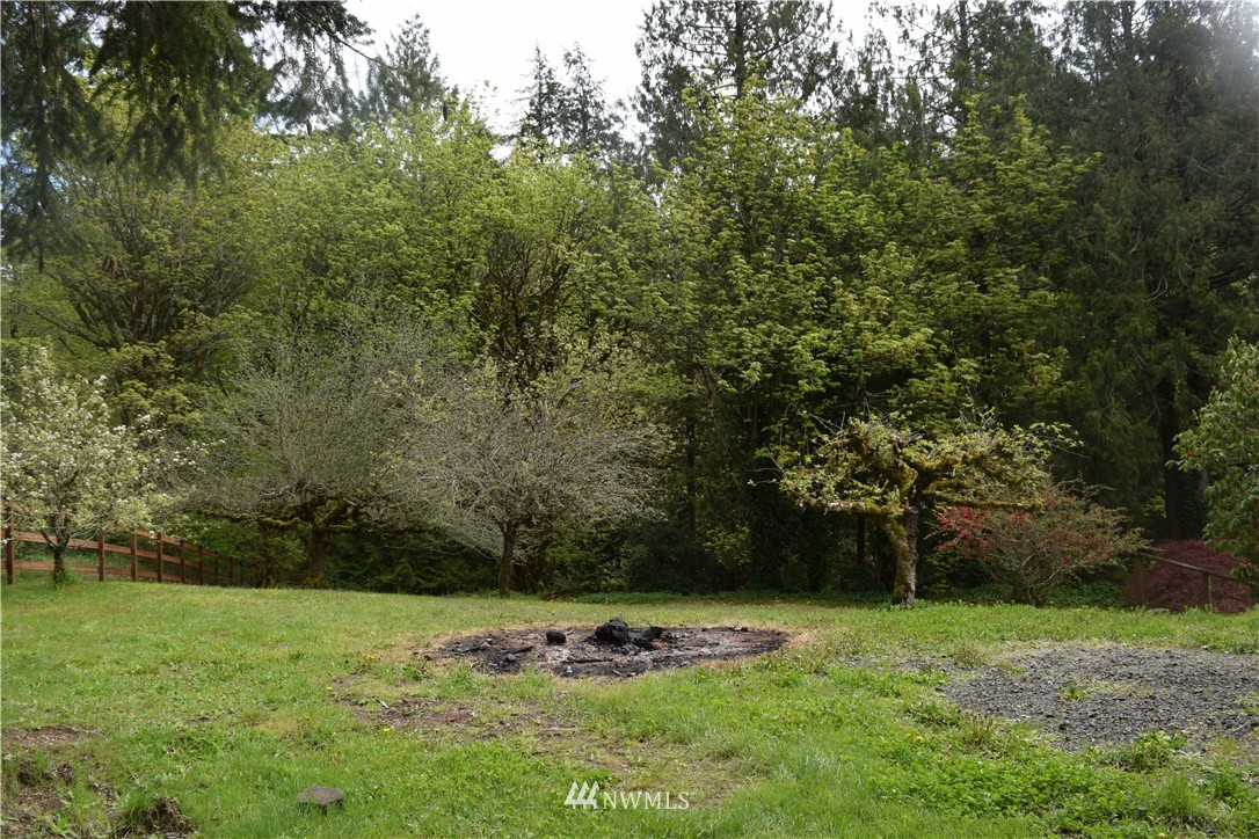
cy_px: 420
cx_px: 630
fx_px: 944
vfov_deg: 47.9
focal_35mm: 27
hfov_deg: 67.4
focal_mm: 18
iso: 200
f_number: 8
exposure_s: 1/250
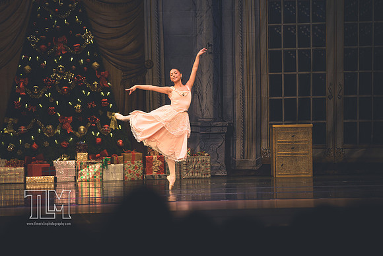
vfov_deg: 6.9
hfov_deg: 10.3
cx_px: 192
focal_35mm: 200
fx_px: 2128
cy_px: 128
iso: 400
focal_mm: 200
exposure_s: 1/400
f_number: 2.8
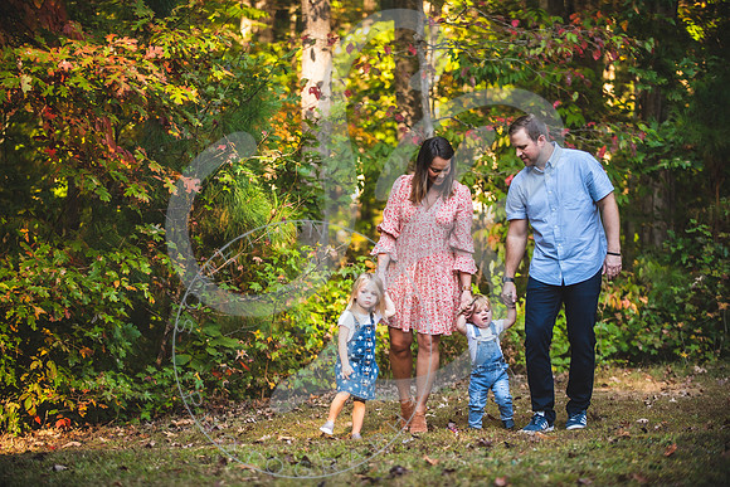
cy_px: 244
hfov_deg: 18.6
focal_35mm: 110
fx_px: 2231
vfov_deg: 12.5
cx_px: 365
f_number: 2.8
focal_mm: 110
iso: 400
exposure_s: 1/320
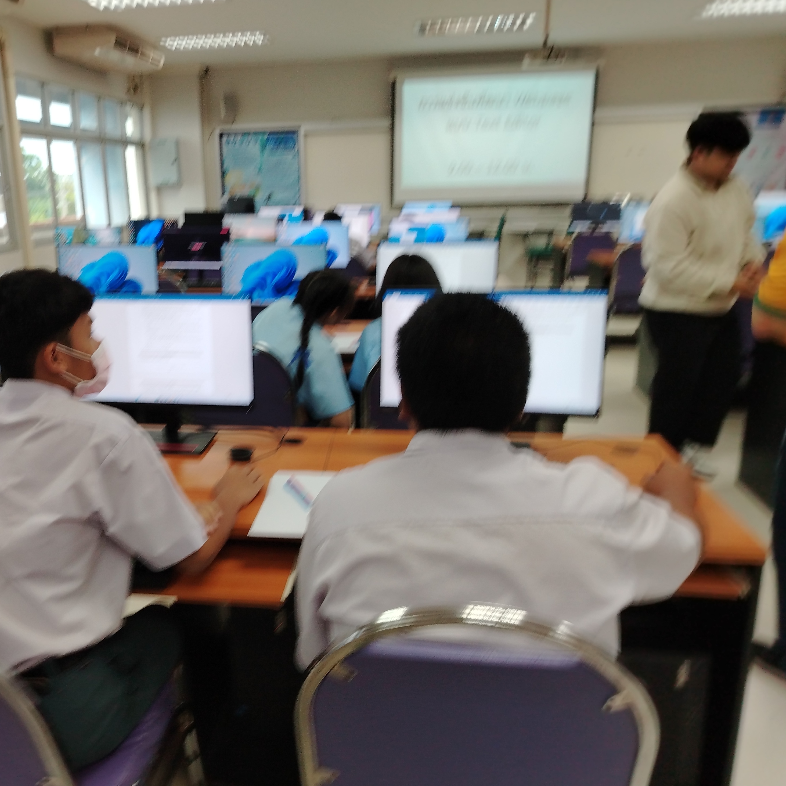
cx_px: 261
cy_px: 392
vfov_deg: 55.6
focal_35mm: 29
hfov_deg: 54.5
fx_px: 745
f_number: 1.75
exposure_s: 1/50
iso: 331
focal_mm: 5.25
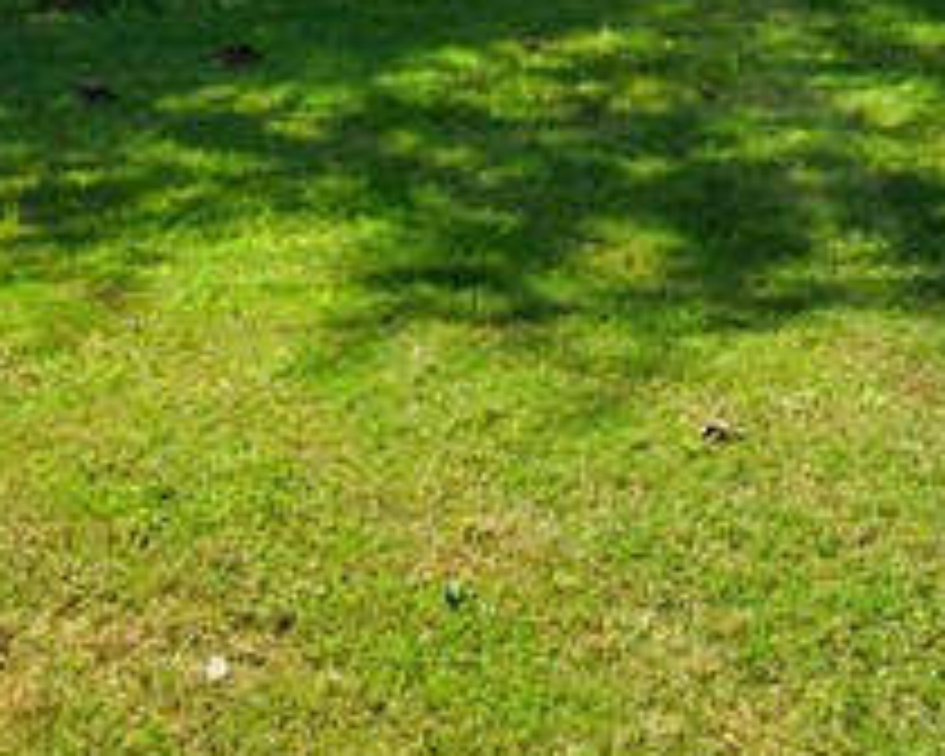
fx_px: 6517
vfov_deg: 6.5
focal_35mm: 233
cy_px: -436
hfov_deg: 8.3
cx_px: 914
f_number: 9
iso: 100
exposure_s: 1/200
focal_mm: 32
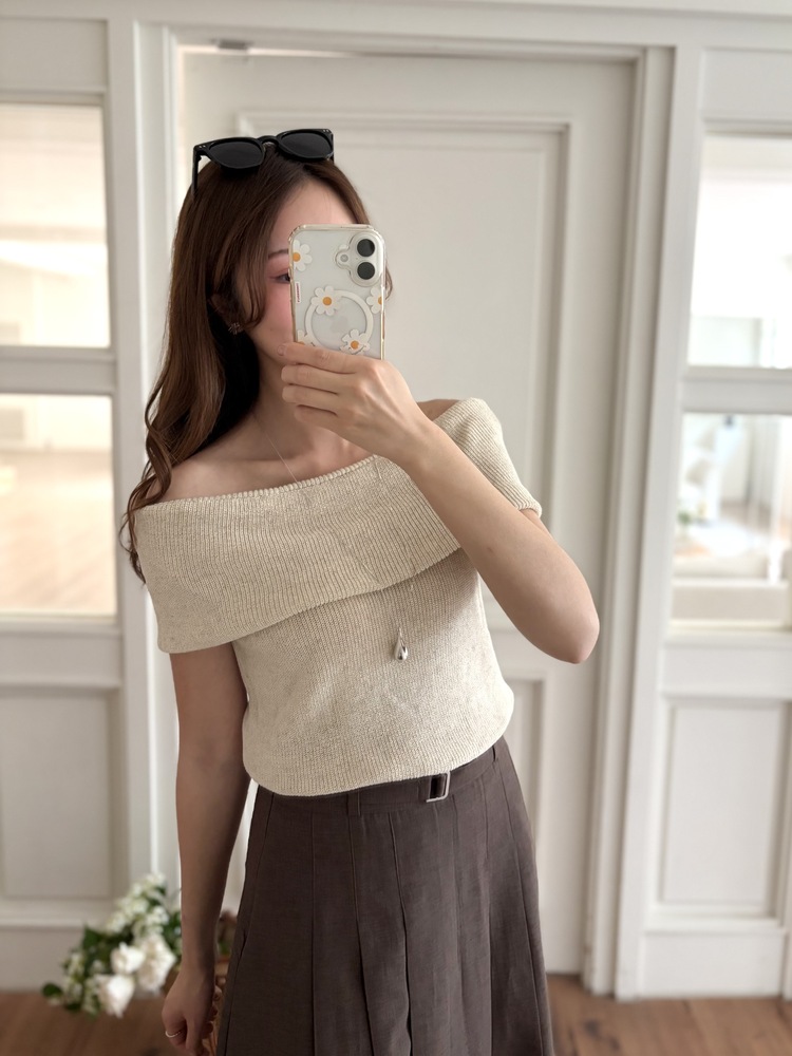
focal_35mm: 26
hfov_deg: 53.1
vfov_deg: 67.3
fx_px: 793
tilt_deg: -18.6
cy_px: 528
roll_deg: -3.1
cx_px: 396
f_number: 1.6
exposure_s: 1/60
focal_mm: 5.96
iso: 250
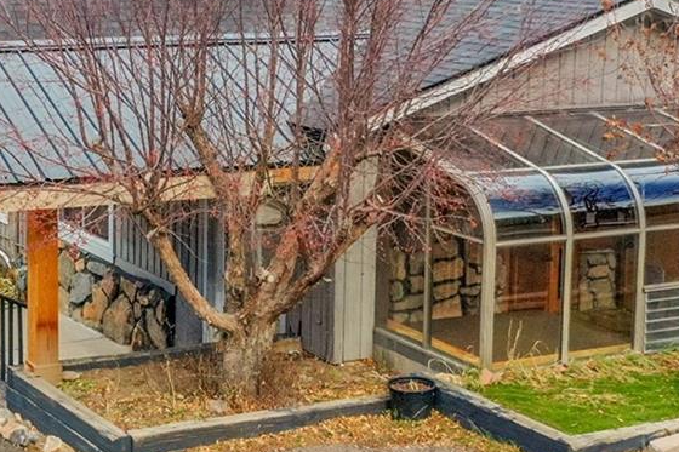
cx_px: 121
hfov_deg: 24.9
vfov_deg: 16.9
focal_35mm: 80
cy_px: 65
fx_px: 1508
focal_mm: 10.26
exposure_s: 1/800
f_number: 6.3
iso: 800
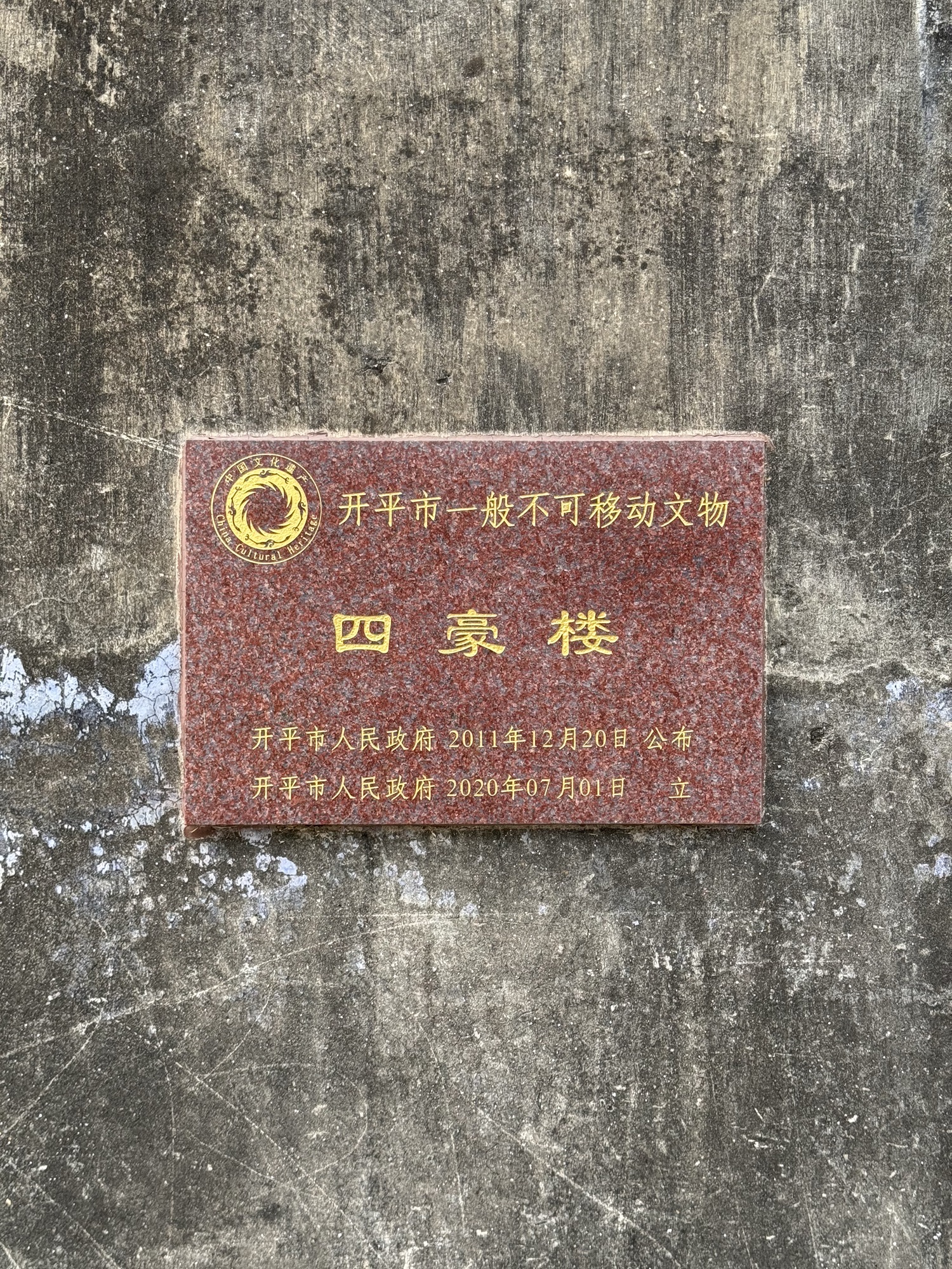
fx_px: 1760
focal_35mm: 48
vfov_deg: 39.7
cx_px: 476
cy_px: 634
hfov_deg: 30.3
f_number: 1.78
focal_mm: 6.76
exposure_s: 1/111
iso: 100
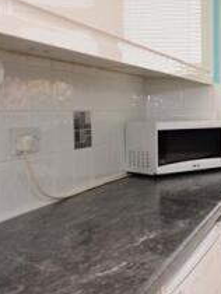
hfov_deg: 18.0
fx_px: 440
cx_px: 453
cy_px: 110
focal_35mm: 52
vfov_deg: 36.7
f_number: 5.6
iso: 200
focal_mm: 11.5
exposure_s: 1/160
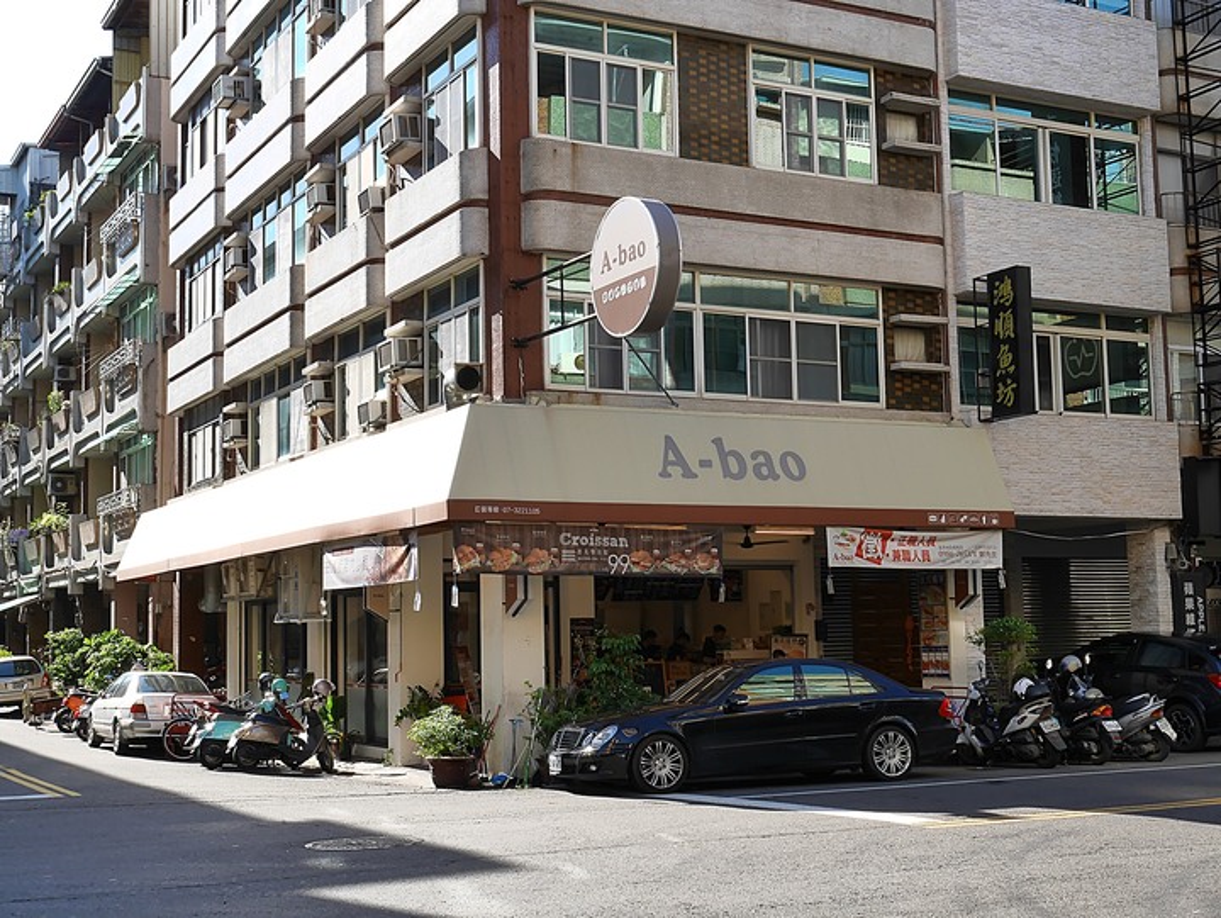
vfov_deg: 30.3
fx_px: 1694
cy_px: 459
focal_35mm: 48
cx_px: 610
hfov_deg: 39.6
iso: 125
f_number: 18
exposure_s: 1/30
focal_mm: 24
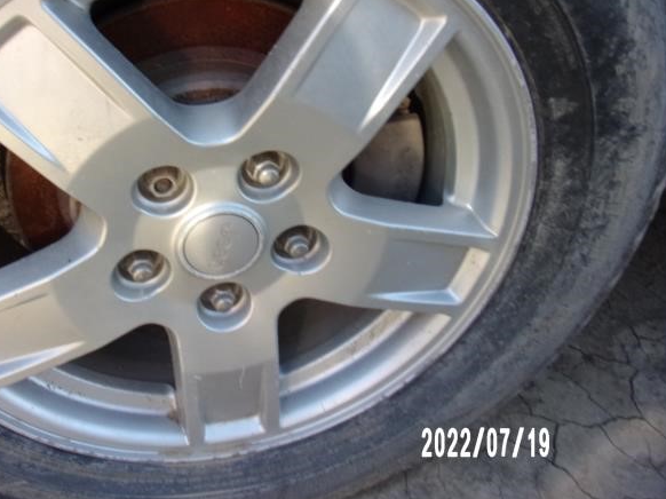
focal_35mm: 33
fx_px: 635
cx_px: 224
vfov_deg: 42.5
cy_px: 175
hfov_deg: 54.3
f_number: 3.3
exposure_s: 1/105
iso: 80
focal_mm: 4.3
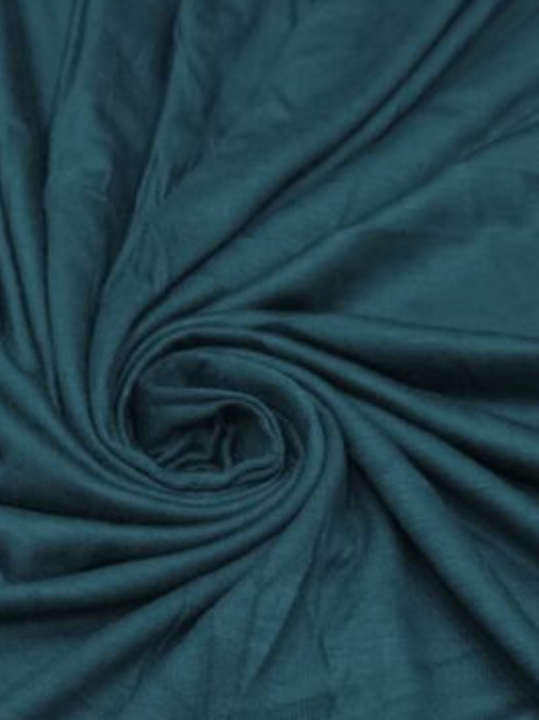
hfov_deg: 14.2
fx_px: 2162
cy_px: 457
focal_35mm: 104
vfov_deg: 18.9
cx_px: 230
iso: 250
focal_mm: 7.9
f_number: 2.4
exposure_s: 1/50
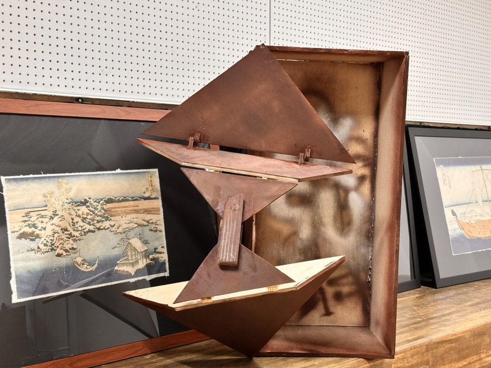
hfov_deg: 39.7
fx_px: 681
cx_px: 246
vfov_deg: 30.3
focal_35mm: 48
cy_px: 184
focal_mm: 6.86
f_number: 1.78
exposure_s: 1/50
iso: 200
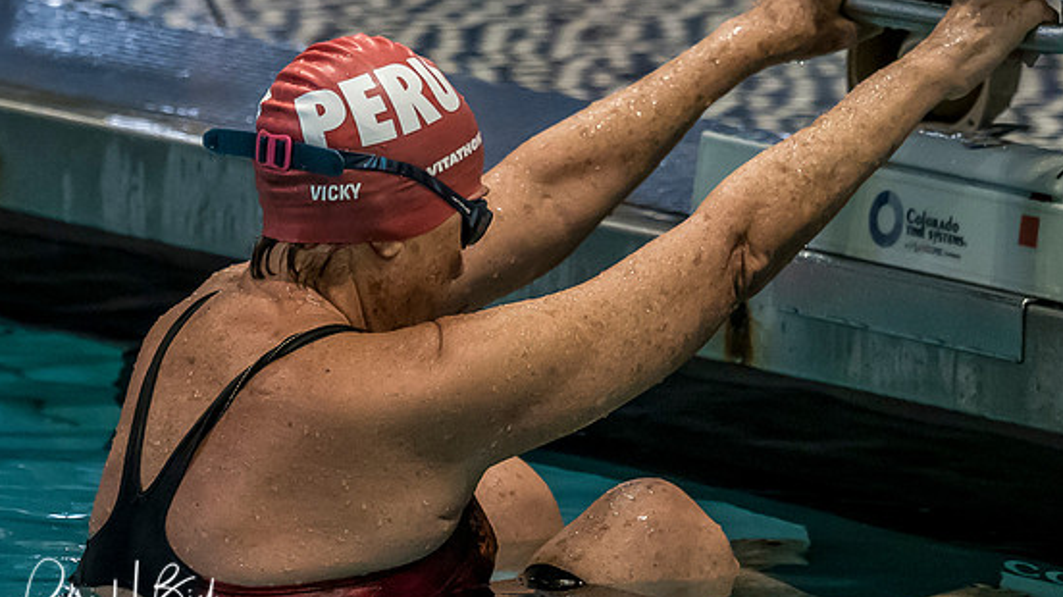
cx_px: 397
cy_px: 127
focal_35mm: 411
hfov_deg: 5.3
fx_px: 11580
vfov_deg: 3.0
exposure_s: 1/800
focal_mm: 106
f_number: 2.8
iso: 3200
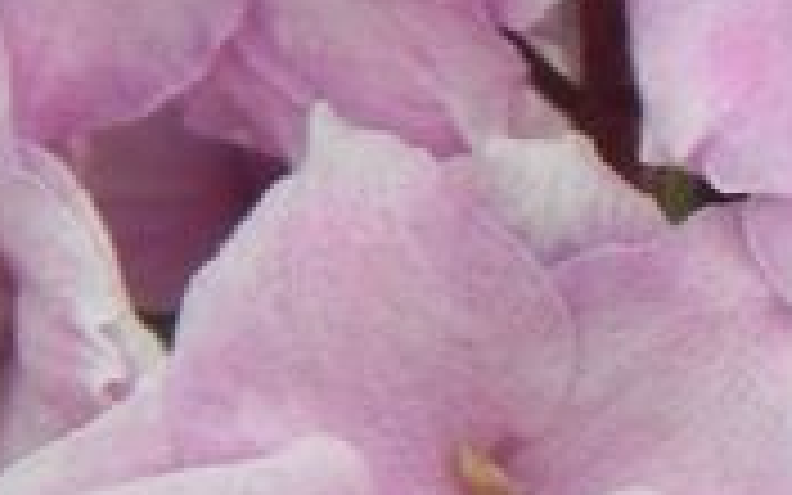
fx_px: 35053
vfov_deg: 0.8
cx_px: 598
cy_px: -315
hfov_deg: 1.3
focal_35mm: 1624
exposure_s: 1/160
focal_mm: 59.9
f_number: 5.6
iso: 160
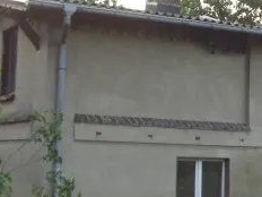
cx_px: 274
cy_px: 104
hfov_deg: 18.2
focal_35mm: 105
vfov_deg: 14.1
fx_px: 795
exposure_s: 1/80
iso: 200
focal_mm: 6.2
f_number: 2.7
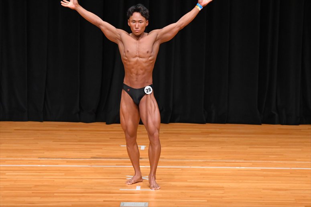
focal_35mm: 270
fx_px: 2331
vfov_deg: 5.1
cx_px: 156
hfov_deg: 7.6
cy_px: 104
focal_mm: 180
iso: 4000
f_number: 5.6
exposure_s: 1/400
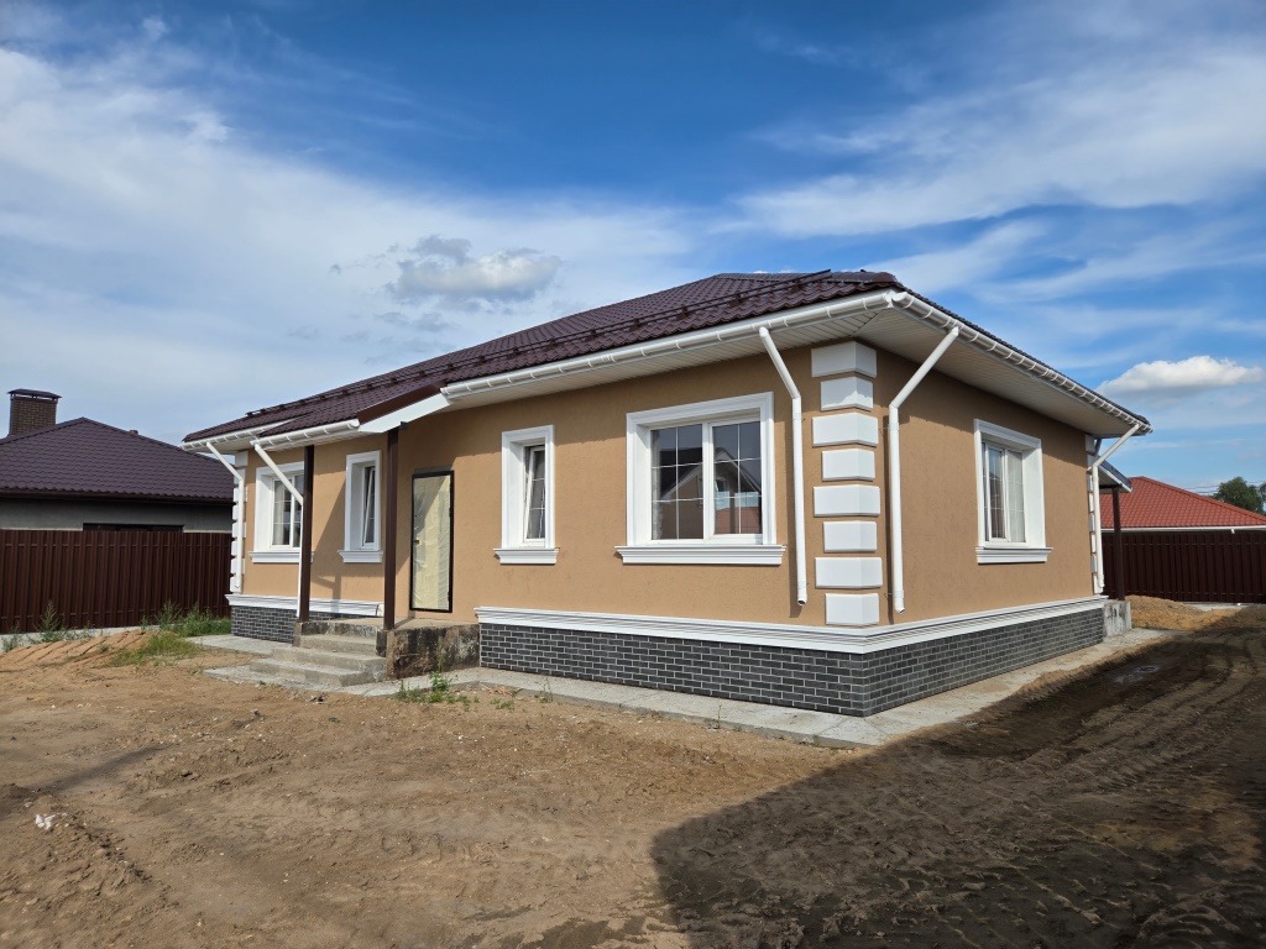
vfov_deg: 58.9
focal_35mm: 23
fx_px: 841
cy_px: 474
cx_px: 633
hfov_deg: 73.9
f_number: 1.8
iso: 40
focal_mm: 5.4
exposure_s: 1/2921
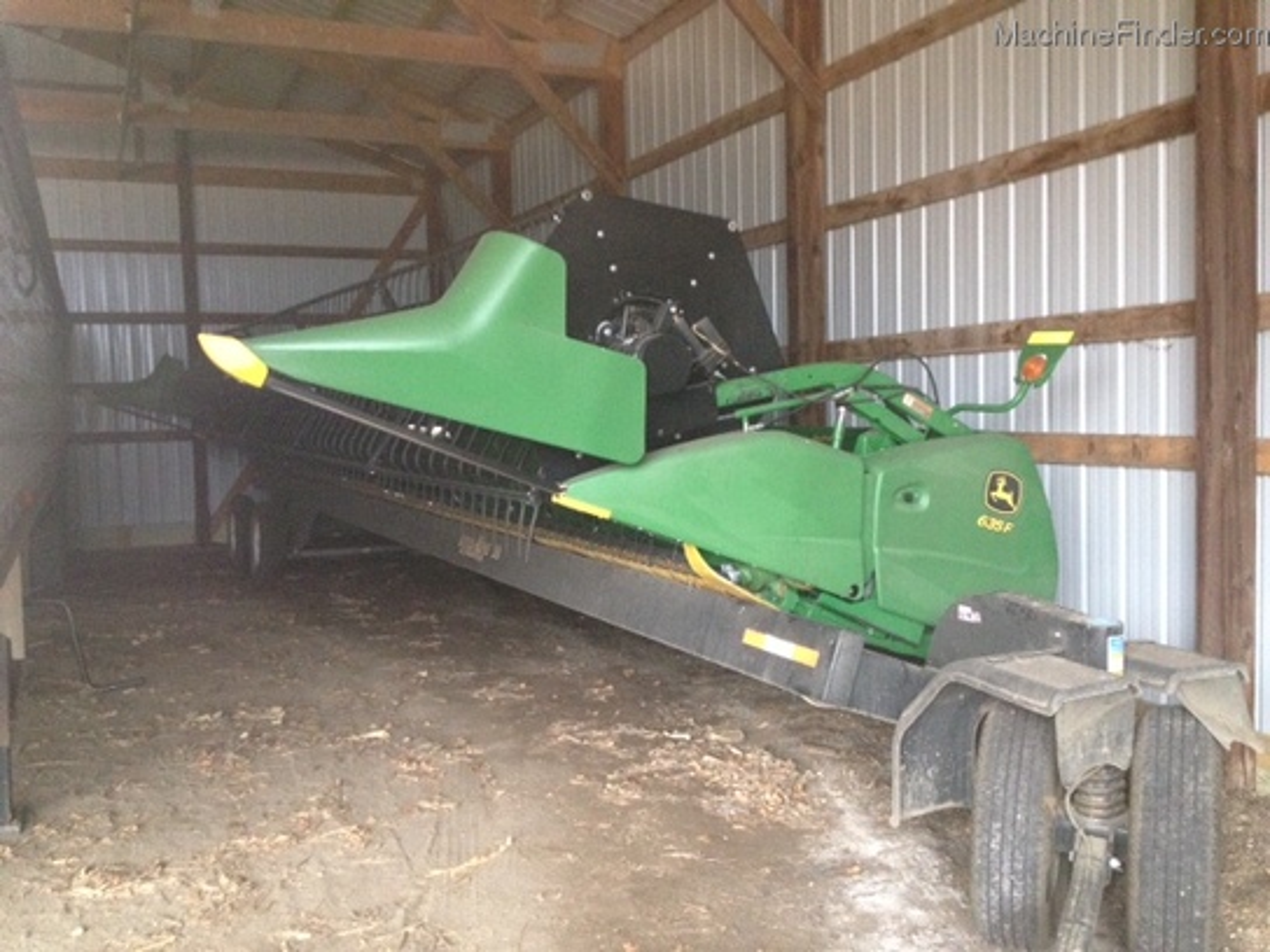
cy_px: 476
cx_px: 635
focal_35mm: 35
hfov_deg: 52.6
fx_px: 1284
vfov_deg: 40.7
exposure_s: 1/20
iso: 320
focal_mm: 4.28
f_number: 2.4
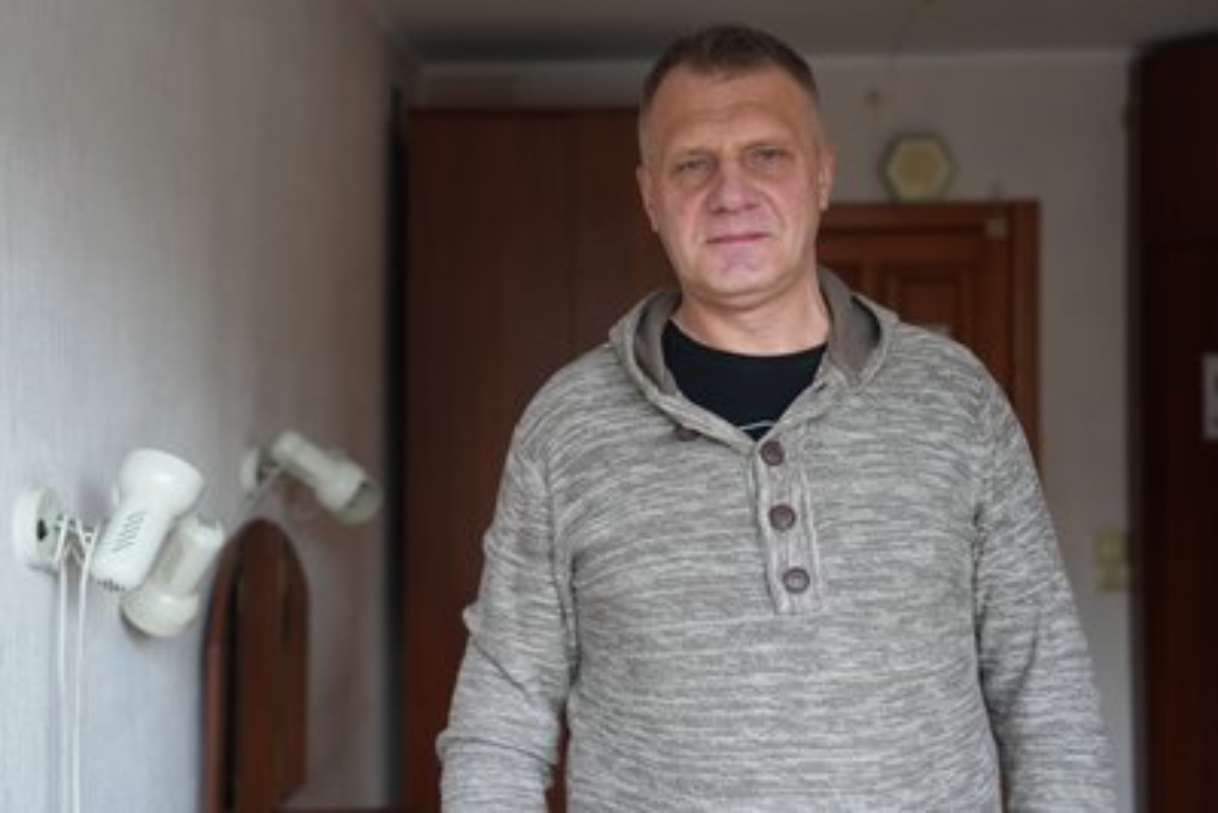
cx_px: 609
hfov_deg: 38.9
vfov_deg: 26.5
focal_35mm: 51
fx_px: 1726
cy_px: 406
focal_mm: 51
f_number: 2.8
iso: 1250
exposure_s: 1/50
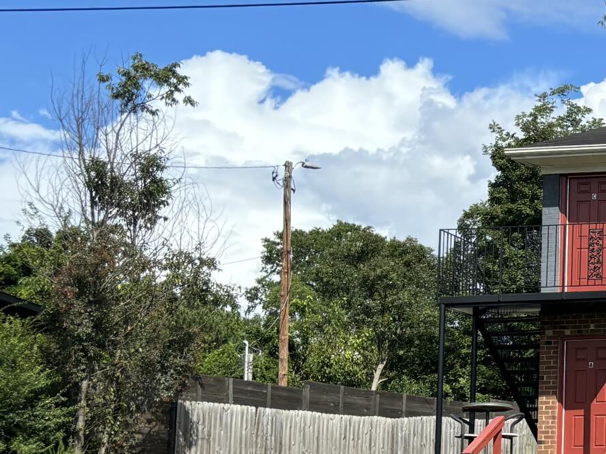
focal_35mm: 87
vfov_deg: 16.9
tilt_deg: +10.1
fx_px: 1522
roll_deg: -1.6
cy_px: 348
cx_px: 951
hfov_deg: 19.2
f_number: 1.6
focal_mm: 5.96
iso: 50
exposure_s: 1/2857
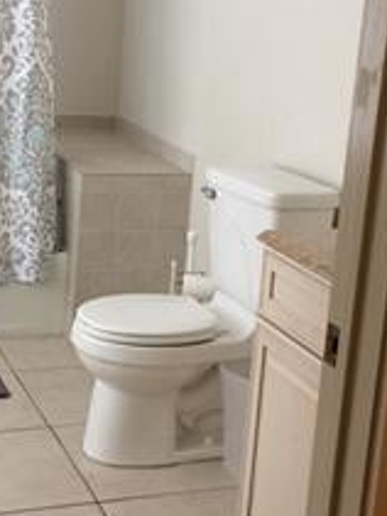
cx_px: 93
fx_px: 985
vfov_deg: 29.3
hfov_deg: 22.0
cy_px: 193
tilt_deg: -12.9
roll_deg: -1.6
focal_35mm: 66
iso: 64
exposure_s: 1/30
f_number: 2.2
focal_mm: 4.15
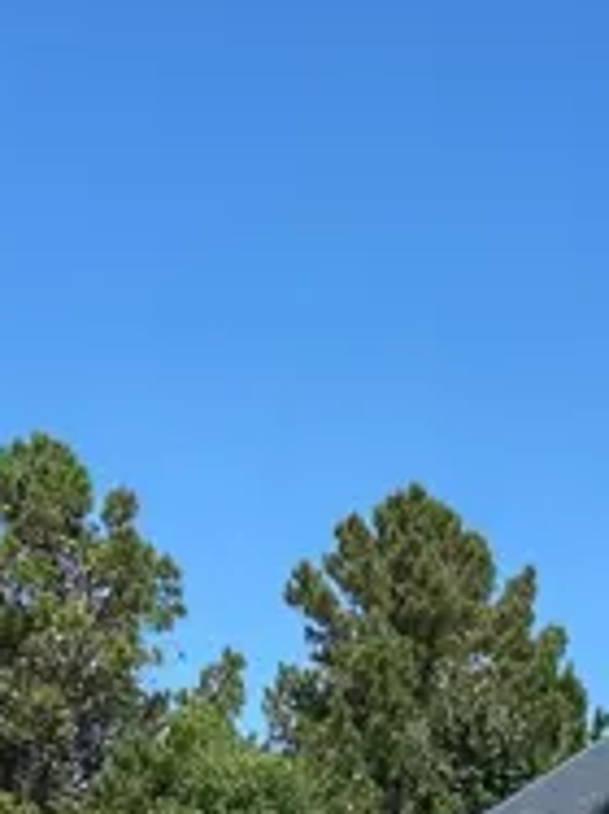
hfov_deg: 14.2
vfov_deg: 16.5
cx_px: 657
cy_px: 1413
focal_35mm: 102
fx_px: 2395
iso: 50
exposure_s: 1/3165
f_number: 1.5
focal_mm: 5.7
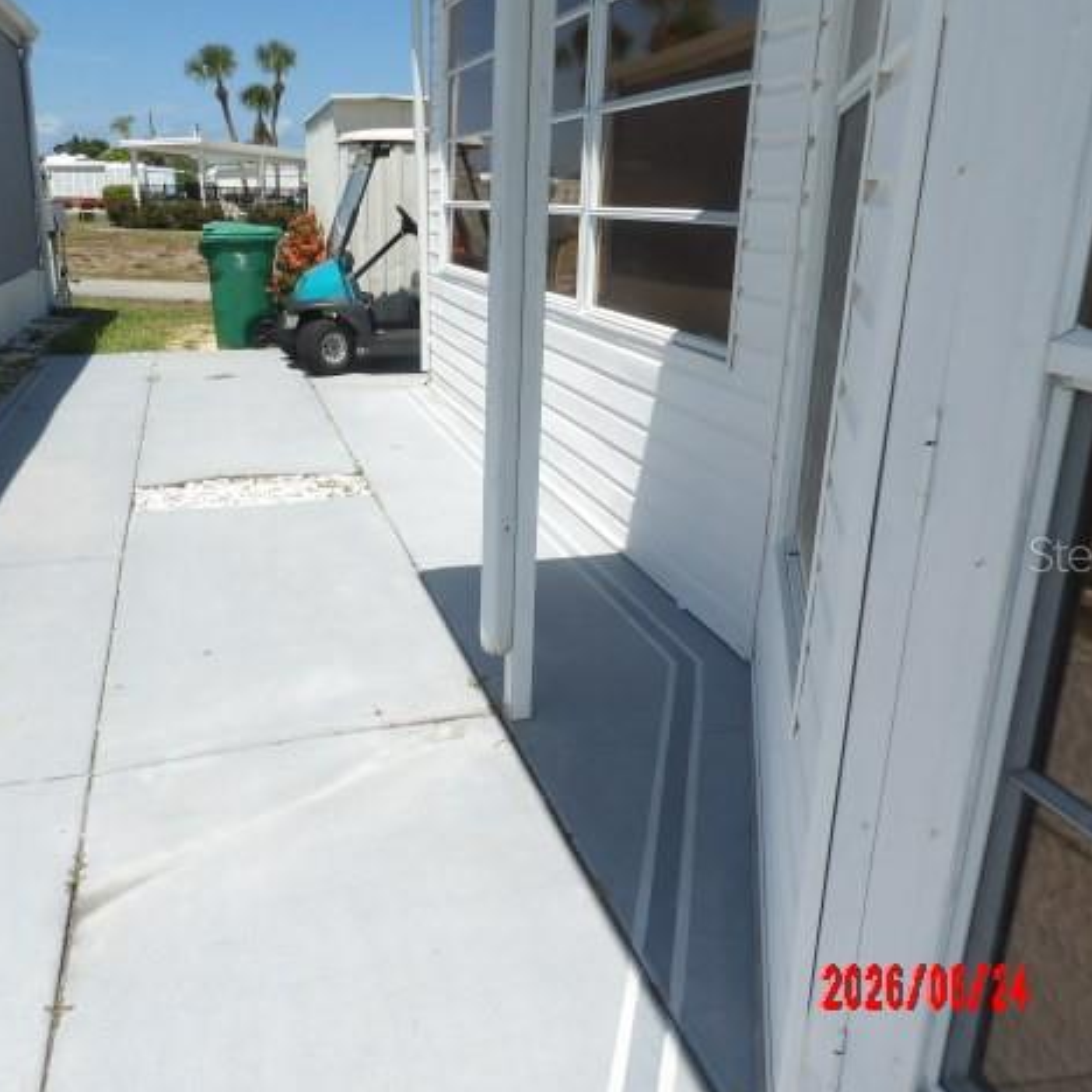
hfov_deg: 55.6
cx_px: 502
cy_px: 553
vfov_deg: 55.6
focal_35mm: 29
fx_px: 1035
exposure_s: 1/672
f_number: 4.6
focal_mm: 4.3
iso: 100
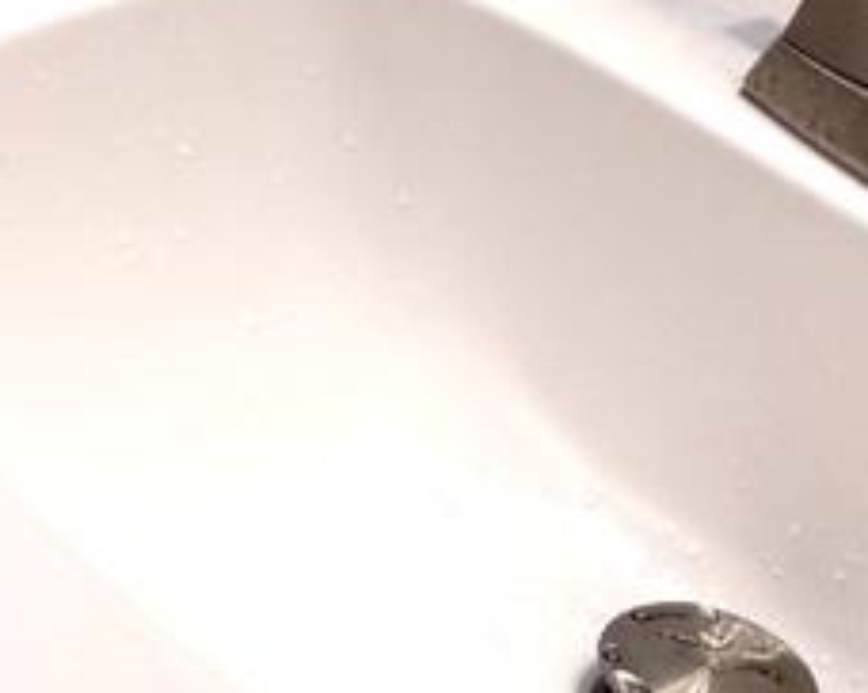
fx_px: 3799
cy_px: -960
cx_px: -1074
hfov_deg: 11.3
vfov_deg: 9.3
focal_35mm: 148
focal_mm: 6.76
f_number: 1.78
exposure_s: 1/304
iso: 80
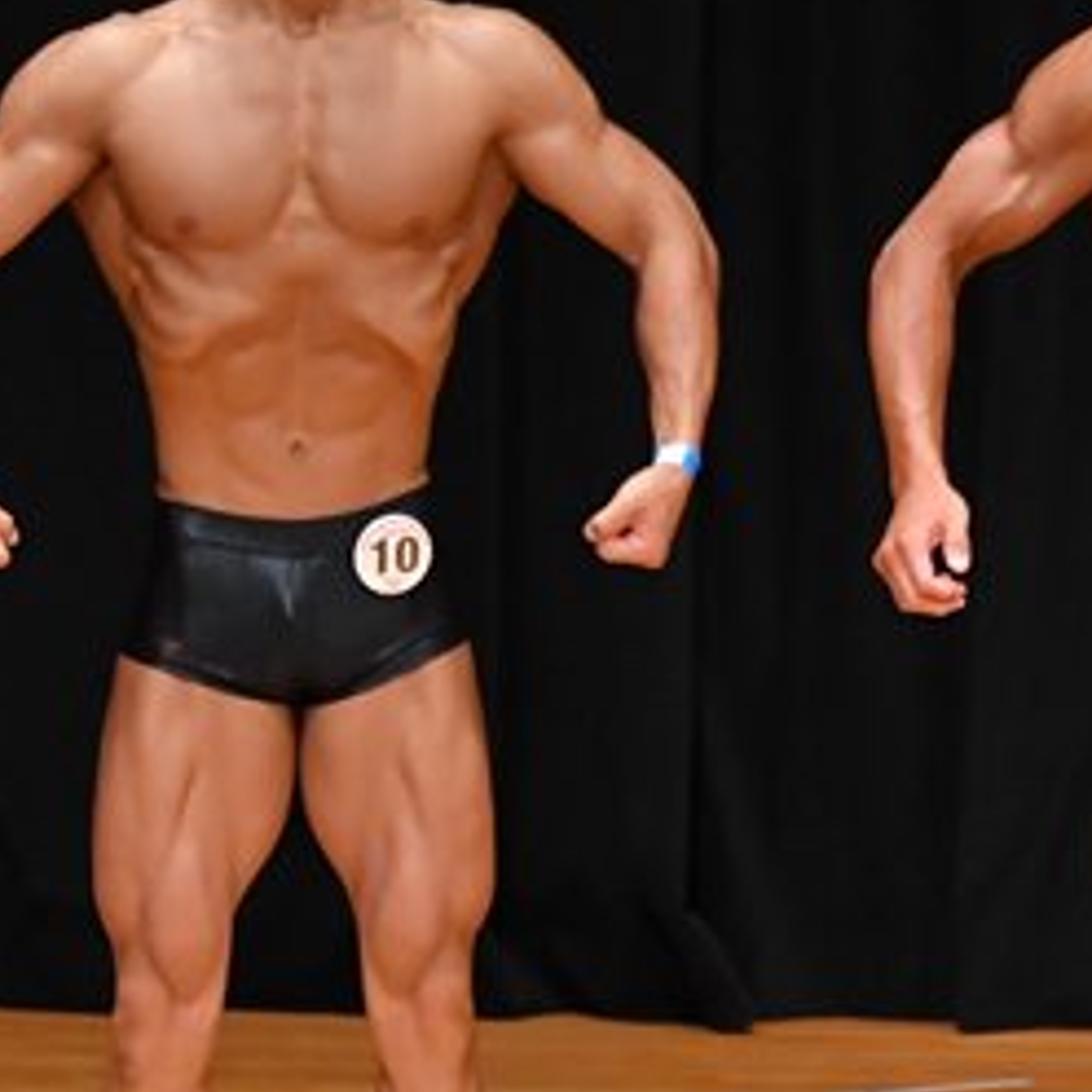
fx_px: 25590
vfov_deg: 2.4
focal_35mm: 717
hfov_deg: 2.4
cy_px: 471
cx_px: 64
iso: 4000
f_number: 5.6
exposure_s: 1/400
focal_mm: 180
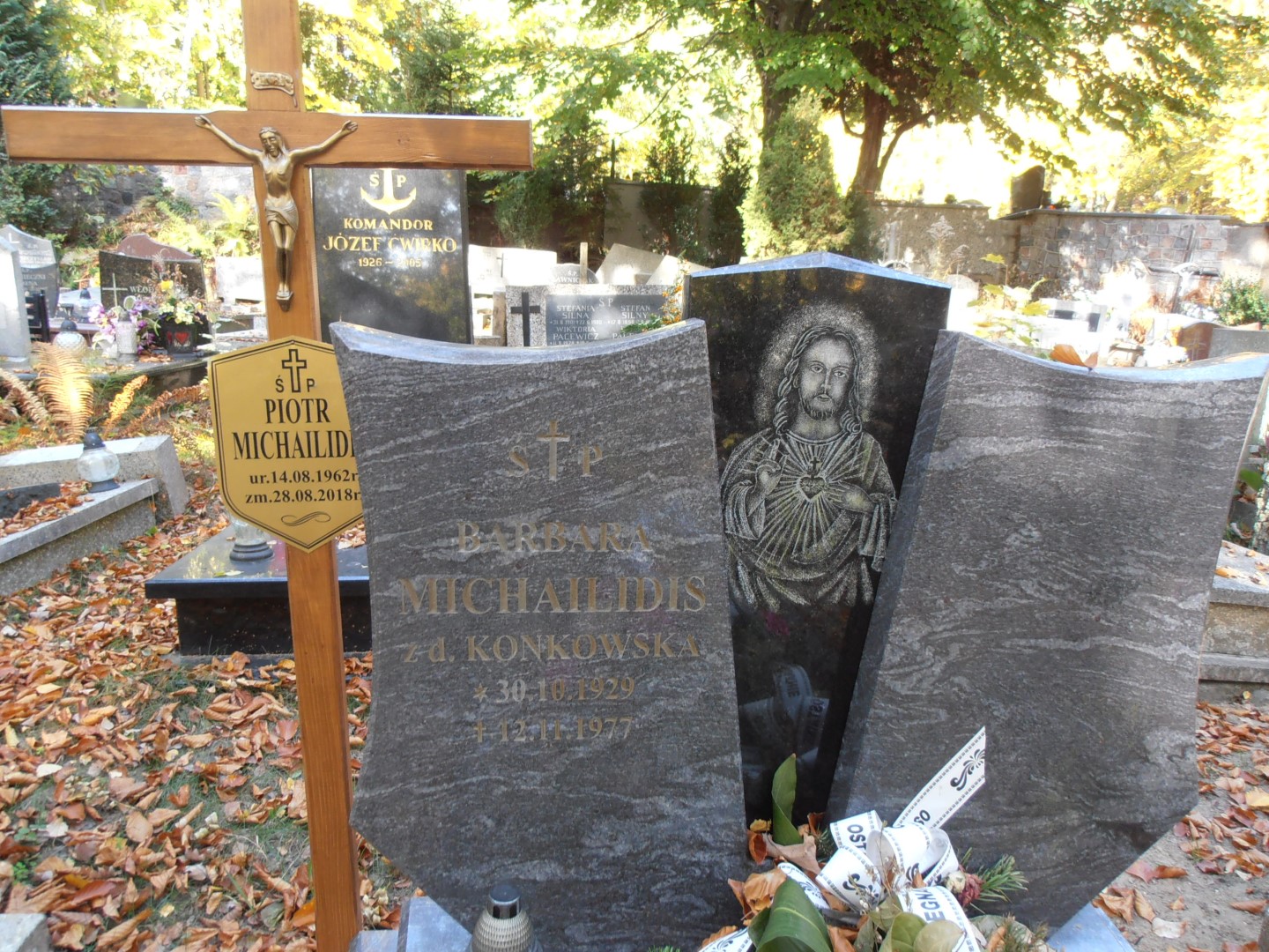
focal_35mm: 24
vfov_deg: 56.8
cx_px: 634
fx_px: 880
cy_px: 476
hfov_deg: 71.6
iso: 100
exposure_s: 1/30
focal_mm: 4.2
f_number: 3
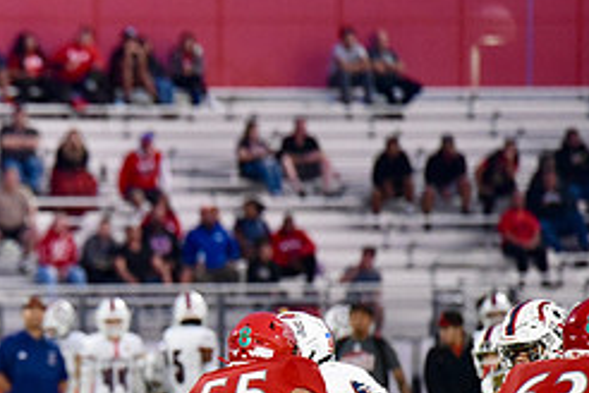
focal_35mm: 471
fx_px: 7705
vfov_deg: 2.9
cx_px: -91
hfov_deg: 4.4
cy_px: 368
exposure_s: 1/800
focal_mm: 200
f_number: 2.8
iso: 6400
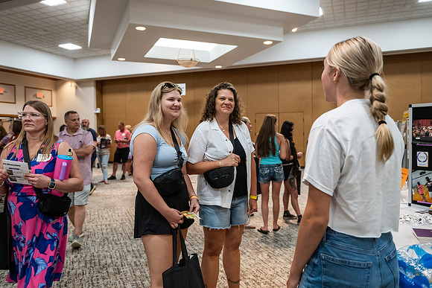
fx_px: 348
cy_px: 144
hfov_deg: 63.6
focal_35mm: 29
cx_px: 216
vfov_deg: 45.0
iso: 3200
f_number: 3.2
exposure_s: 1/250
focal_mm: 29
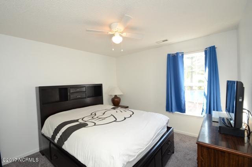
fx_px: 105
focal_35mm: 15
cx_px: 126
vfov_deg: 77.1
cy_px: 84
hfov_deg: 100.5
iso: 1250
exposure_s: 1/80
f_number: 8
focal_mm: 10
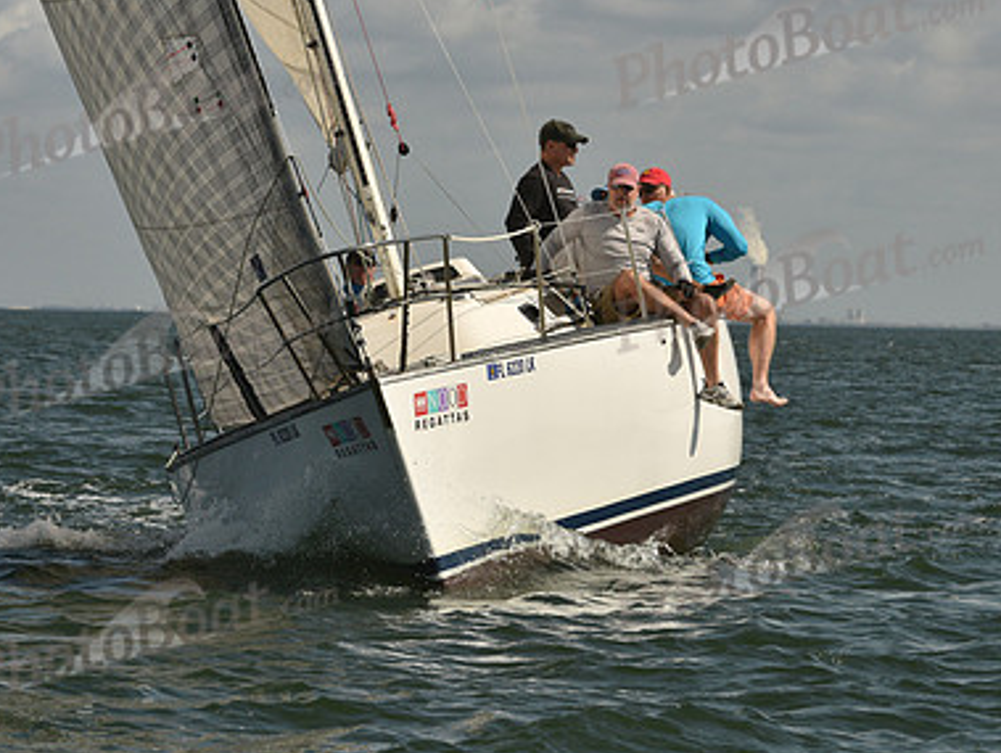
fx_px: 8510
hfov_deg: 6.7
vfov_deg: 5.1
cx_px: 478
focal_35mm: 294
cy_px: 458
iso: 400
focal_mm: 200
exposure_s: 1/1250
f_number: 11
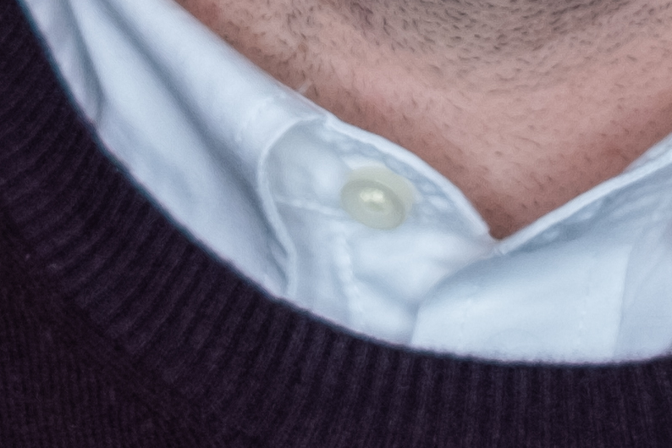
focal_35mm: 275
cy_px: -661
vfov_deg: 4.9
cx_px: 135
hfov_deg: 7.5
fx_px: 5132
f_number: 2.2
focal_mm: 23
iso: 640
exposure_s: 1/100
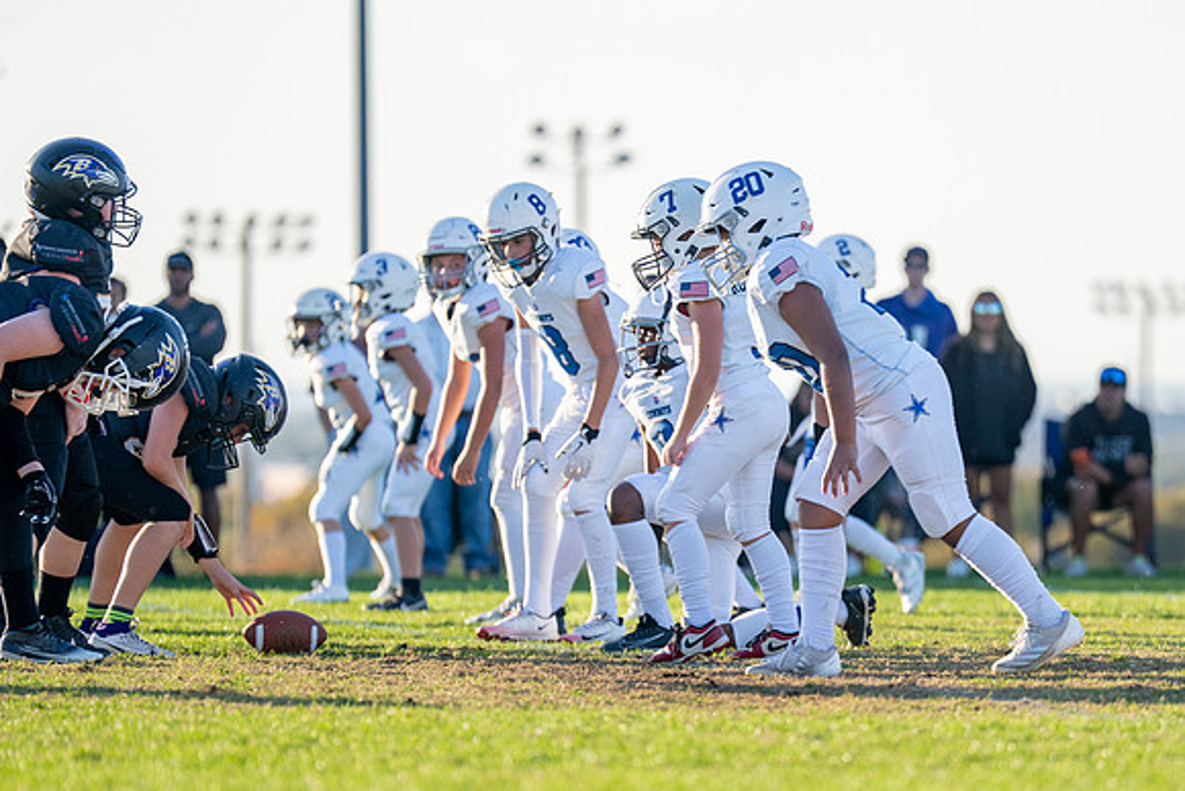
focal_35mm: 312
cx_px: 744
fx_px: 10260
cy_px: 578
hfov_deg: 6.6
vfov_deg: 4.4
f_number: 2.8
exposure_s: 1/1600
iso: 200
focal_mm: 200
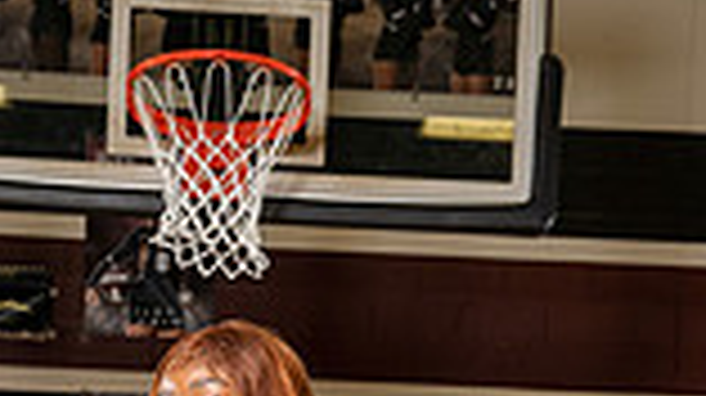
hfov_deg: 19.2
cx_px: 234
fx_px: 2076
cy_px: 922
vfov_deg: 9.7
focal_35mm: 111
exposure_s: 1/250
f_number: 7.1
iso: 320
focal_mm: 37
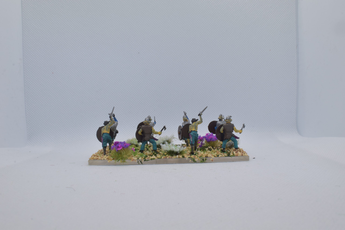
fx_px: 331
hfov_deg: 55.1
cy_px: 115
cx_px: 172
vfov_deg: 38.4
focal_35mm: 34
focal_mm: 23
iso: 800
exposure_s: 1/60
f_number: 20
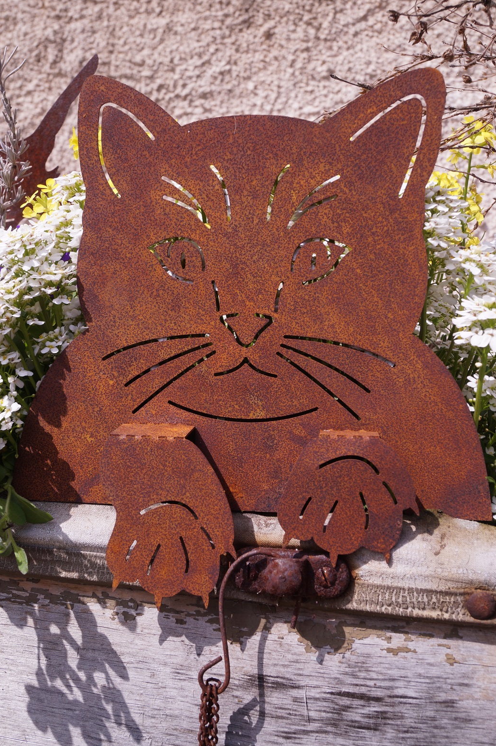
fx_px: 828
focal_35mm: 40
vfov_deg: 48.5
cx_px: 244
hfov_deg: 33.4
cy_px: 374
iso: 100
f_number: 9
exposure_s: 1/250
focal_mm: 26
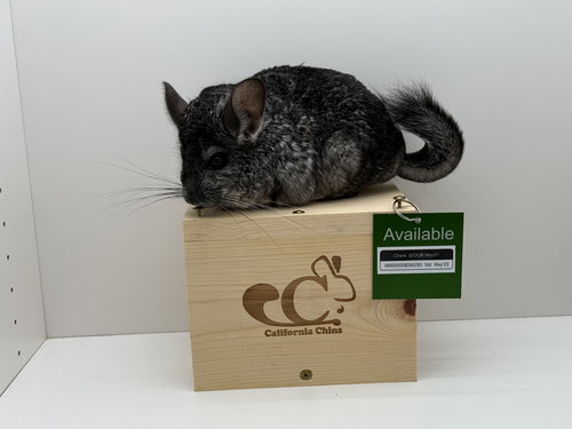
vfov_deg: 30.3
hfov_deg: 39.7
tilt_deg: -12.1
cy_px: 214
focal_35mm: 48
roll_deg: +2.2
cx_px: 286
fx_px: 793
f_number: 1.78
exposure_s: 1/778
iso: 80
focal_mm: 6.76
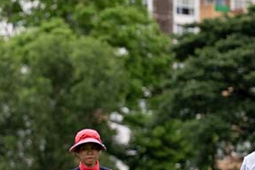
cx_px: -5
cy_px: 164
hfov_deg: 8.3
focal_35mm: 247
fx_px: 1749
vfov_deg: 5.6
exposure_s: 1/3200
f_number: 2.8
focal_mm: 75
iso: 360
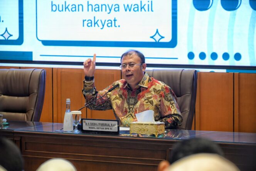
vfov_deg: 8.3
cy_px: 86
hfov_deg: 12.4
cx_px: 128
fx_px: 1174
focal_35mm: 165
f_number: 6.3
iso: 5000
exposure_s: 1/125
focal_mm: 165
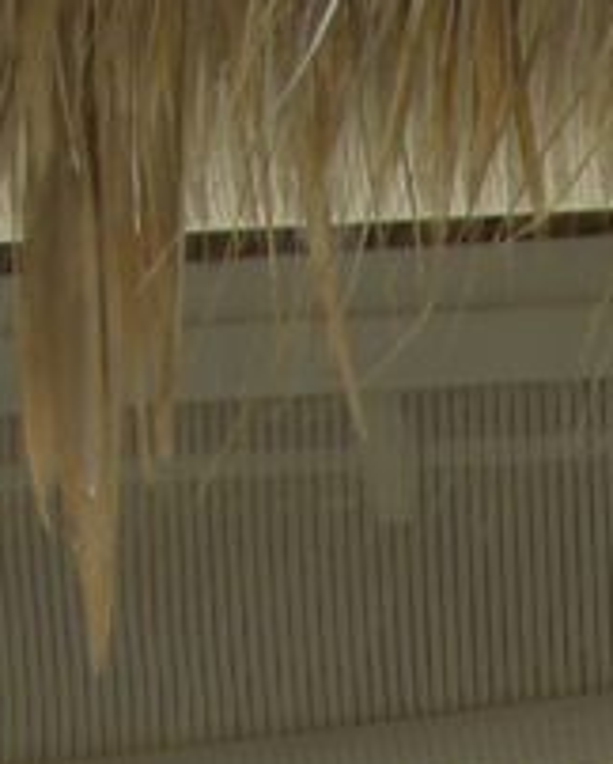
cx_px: 1063
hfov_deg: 8.0
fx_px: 4257
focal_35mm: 188
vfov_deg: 9.7
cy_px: 1362
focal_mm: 6.2
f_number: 8
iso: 64
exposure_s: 1/200
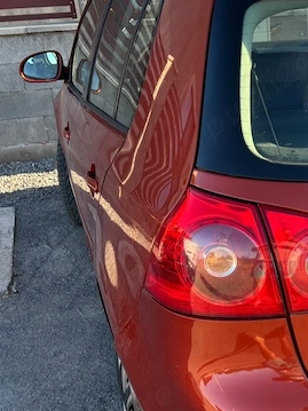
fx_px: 688
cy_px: 289
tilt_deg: -24.7
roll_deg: +3.0
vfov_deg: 32.8
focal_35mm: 58
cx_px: 323
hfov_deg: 23.9
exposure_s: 1/396
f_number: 1.6
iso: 50
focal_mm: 5.96
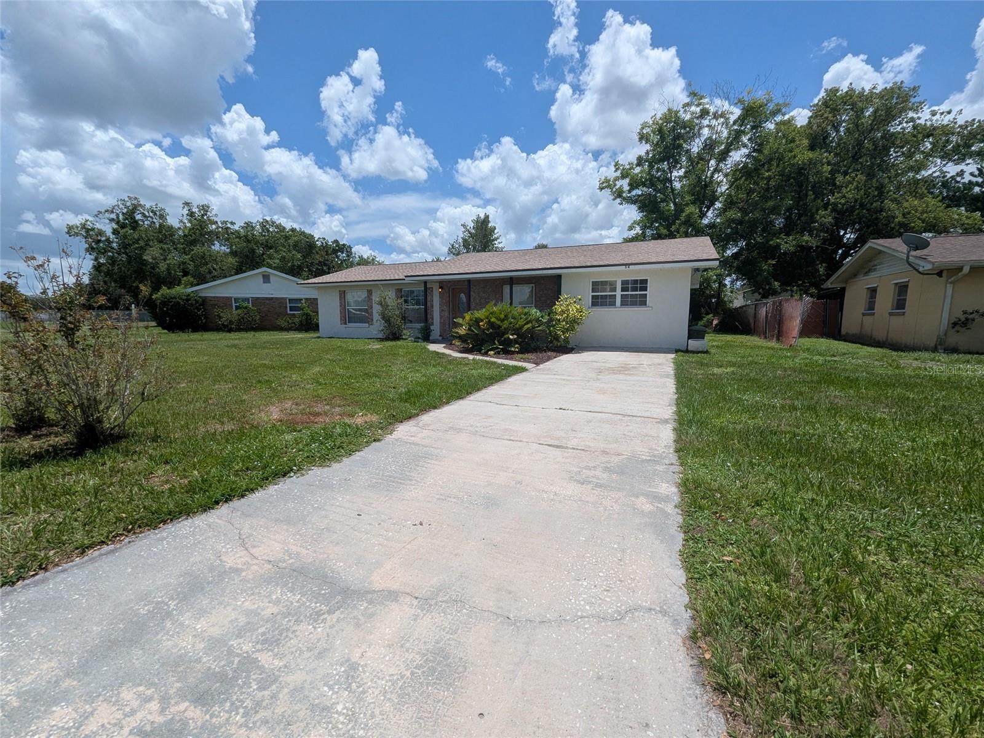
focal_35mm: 13
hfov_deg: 106.2
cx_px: 492
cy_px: 369
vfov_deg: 89.9
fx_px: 370
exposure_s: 1/2519
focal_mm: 1.95
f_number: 2.2
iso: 47
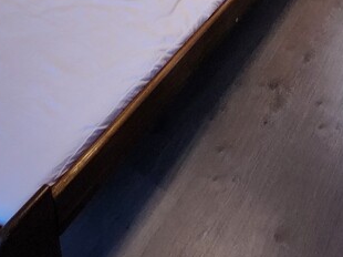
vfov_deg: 24.5
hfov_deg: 43.2
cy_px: -145
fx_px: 426
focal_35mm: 43
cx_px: 231
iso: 640
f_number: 2.2
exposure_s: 1/25
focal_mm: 1.74
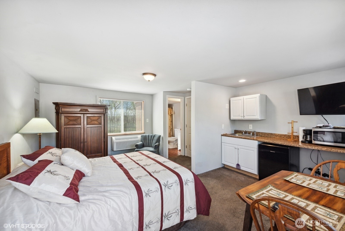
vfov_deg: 81.3
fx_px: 134
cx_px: 172
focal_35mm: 14
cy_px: 116
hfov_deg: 104.2
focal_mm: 14
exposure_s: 1/25
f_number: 8
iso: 200
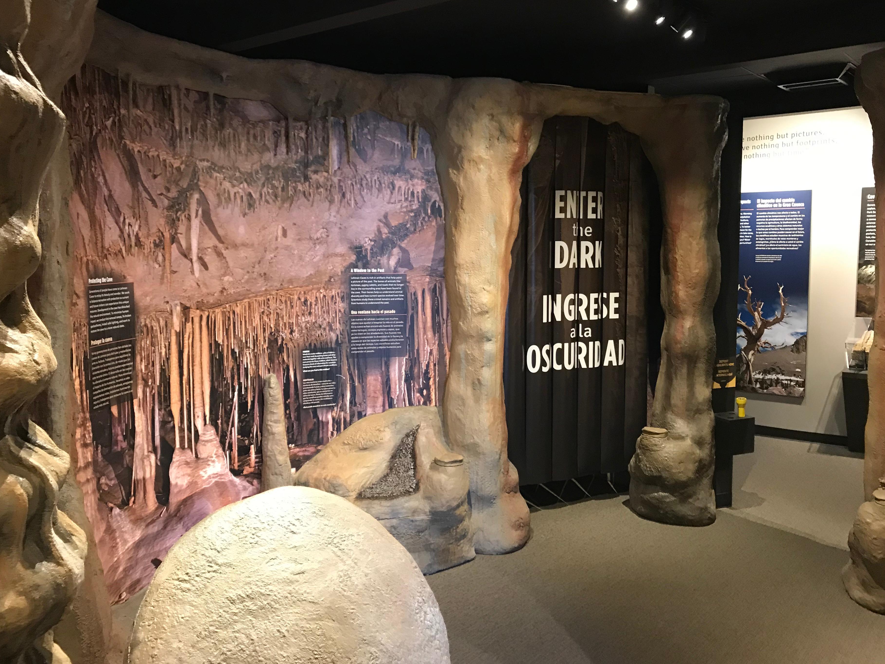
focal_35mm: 31
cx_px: 432
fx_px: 793
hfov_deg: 58.3
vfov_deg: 45.4
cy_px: 328
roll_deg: +0.5
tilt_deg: -5.8
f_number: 1.8
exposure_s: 1/15
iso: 50
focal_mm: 3.99
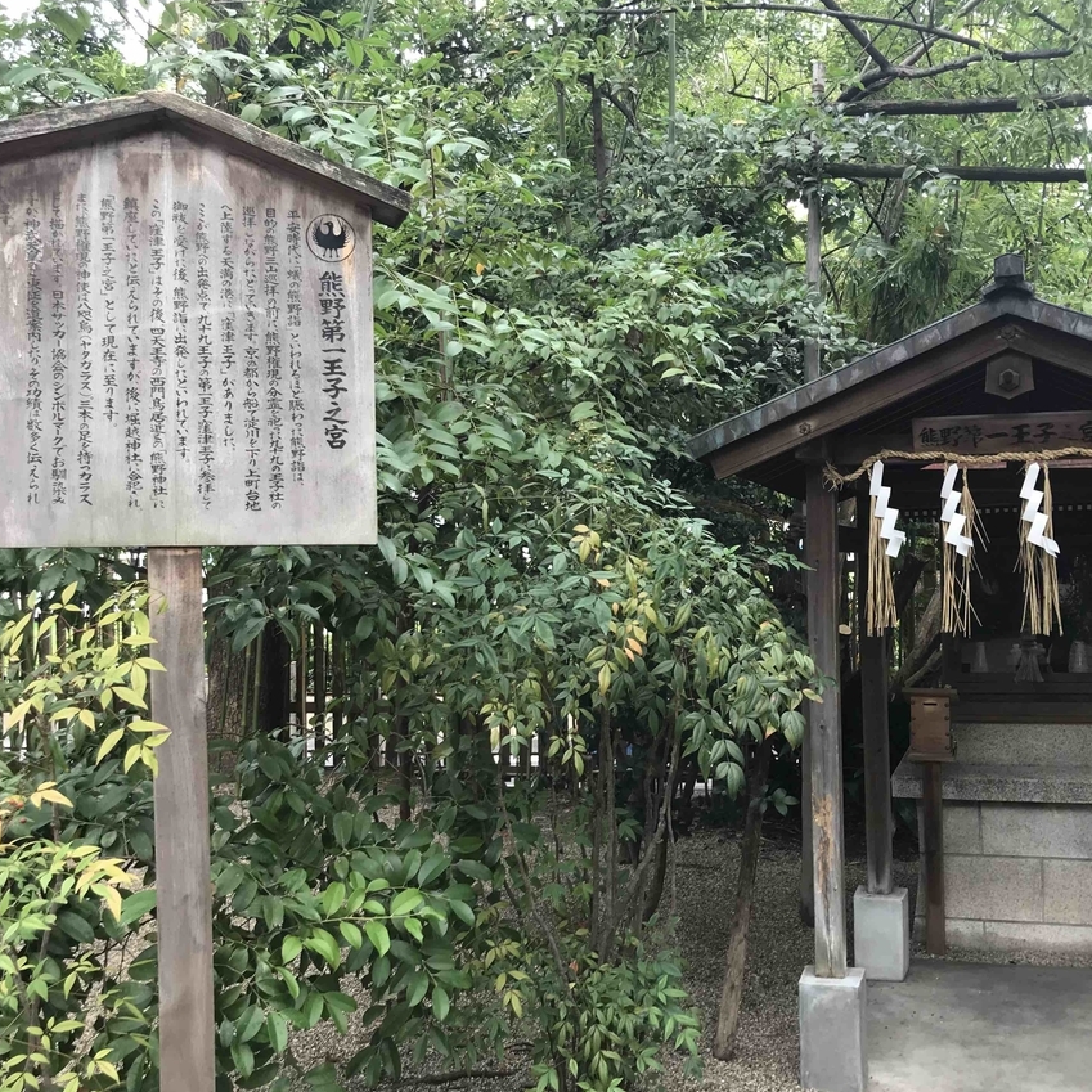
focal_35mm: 35
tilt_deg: +1.7
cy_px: 570
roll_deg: +2.5
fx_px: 1249
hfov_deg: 47.1
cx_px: 626
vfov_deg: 47.2
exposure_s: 1/60
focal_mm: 3.99
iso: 25
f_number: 1.8
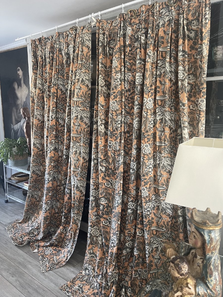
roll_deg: -1.8
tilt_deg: -10.6
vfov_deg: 69.4
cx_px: 112
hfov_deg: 54.9
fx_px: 215
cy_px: 148
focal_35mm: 25
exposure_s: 1/60
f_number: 1.6
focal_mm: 5.1
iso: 200
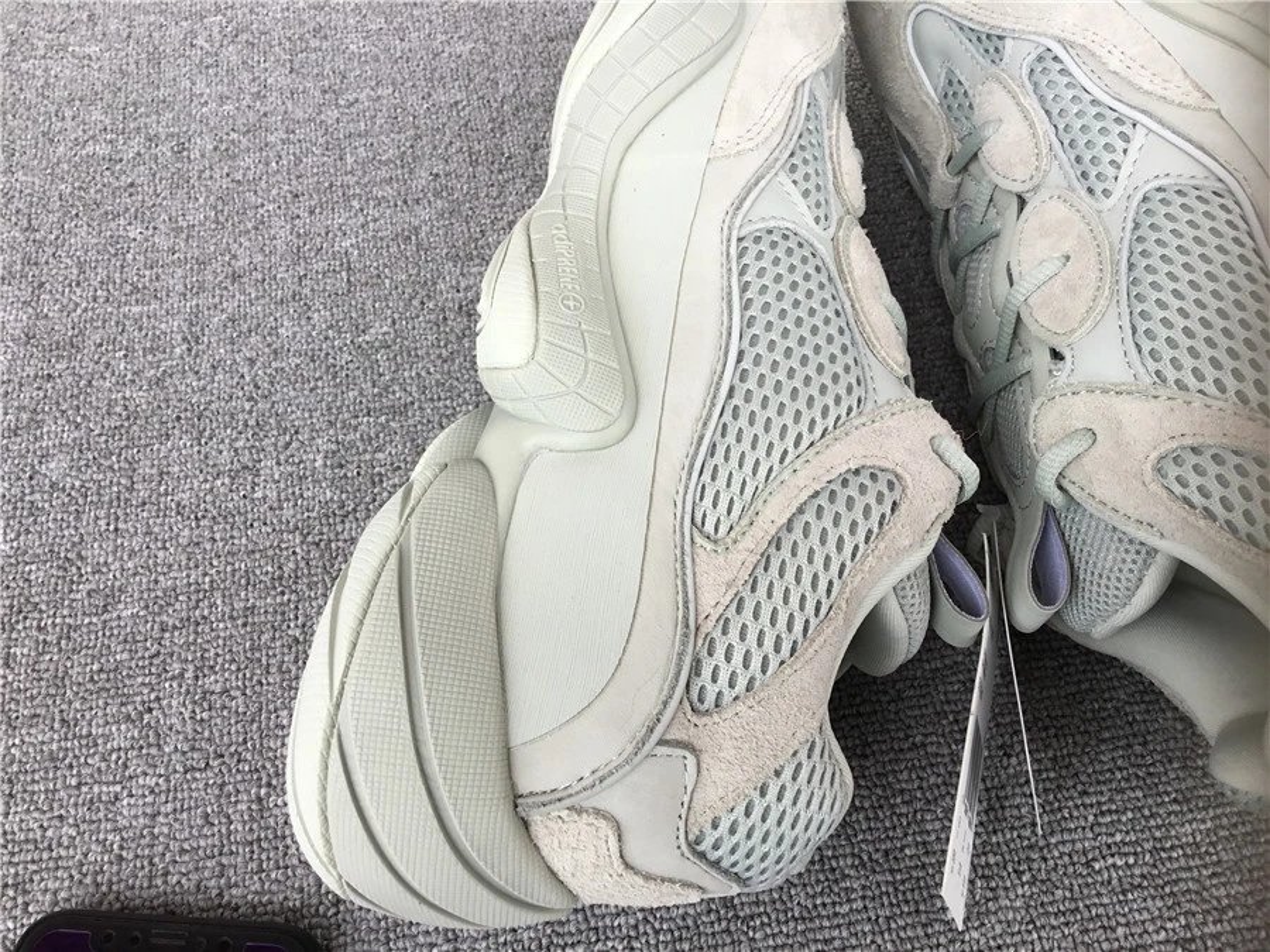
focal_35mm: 31
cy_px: 476
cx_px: 635
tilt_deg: -59.1
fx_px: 1137
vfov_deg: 45.4
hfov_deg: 58.4
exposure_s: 1/192
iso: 25
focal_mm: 3.3
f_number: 2.4
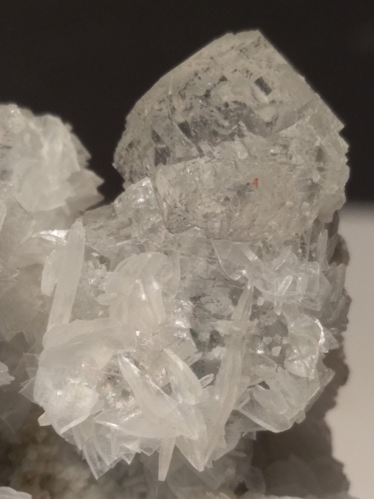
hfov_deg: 53.1
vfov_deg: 67.3
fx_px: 375
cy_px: 250
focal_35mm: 26
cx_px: 187
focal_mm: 3.54
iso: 127
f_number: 2
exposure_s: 1/100
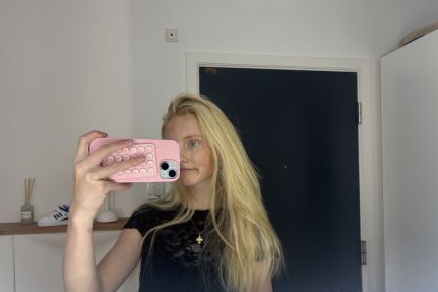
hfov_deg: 65.5
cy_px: 162
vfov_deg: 46.3
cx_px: 224
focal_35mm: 28
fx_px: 341
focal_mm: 5.96
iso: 80
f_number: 1.6
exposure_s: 1/50
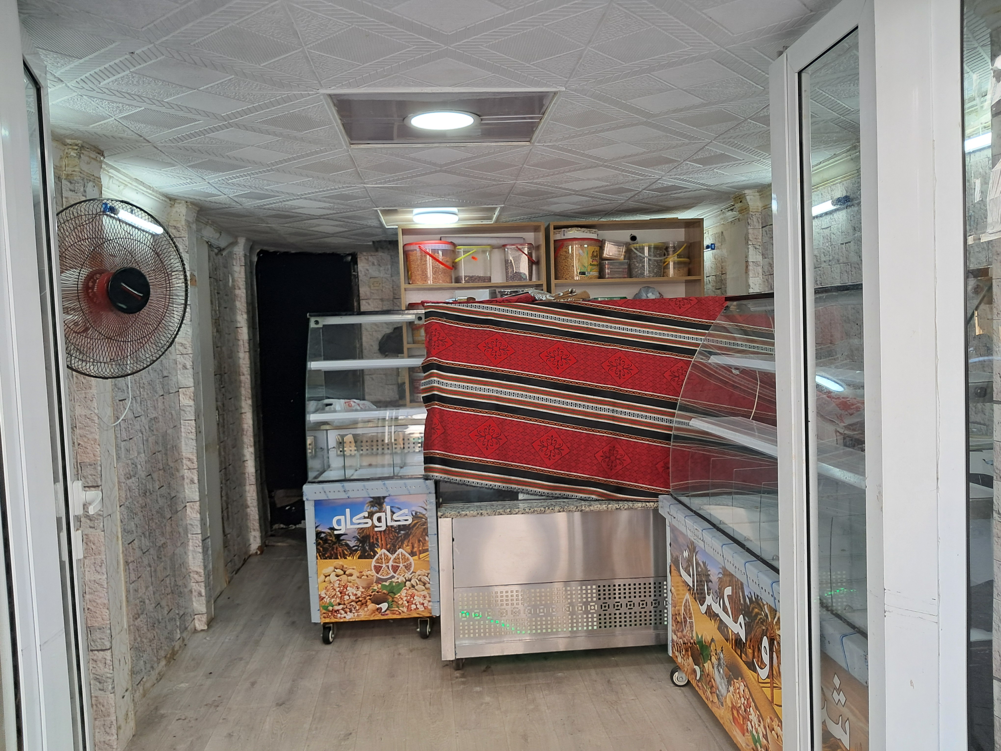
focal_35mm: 27
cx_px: 500
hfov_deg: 65.3
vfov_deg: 51.4
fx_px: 781
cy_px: 376
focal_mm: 4
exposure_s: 1/50
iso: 50
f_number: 1.8
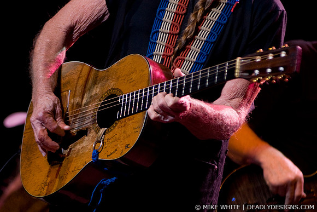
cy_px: 106
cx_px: 158
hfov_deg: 6.9
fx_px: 2642
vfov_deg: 4.6
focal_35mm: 300
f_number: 3.2
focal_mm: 200
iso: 800
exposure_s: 1/320
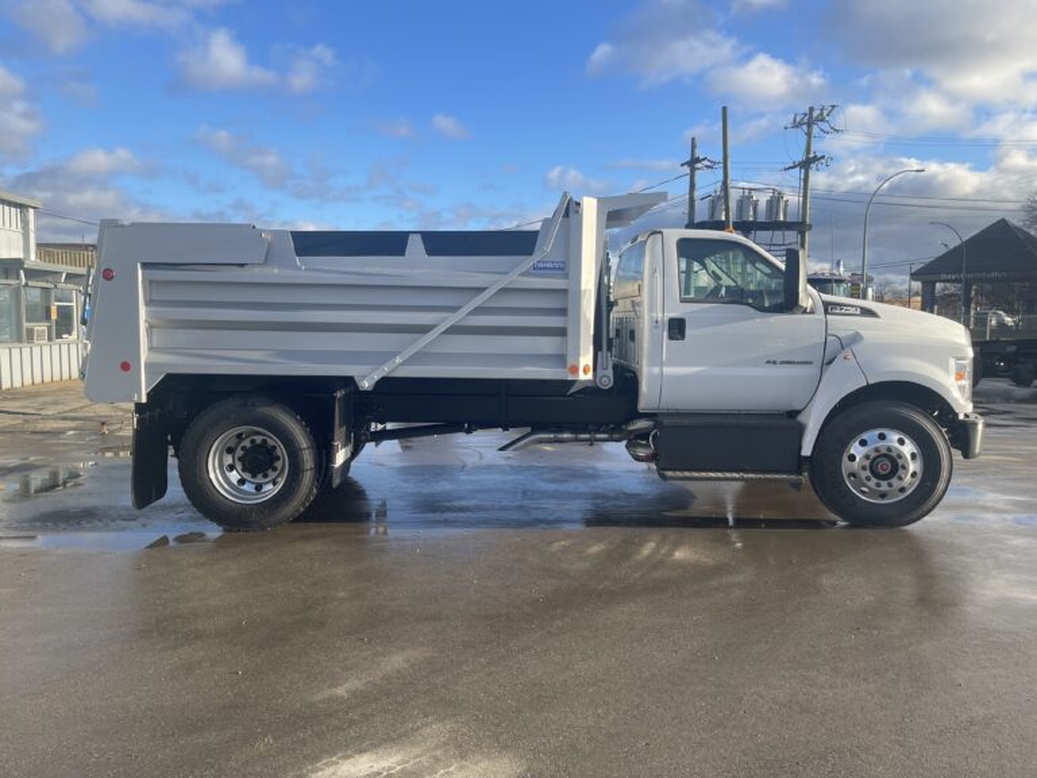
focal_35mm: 25
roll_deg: +0.1
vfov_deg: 54.9
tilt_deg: -4.2
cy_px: 389
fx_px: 749
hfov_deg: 69.4
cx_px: 518
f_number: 1.6
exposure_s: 1/1553
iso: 32
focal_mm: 5.1
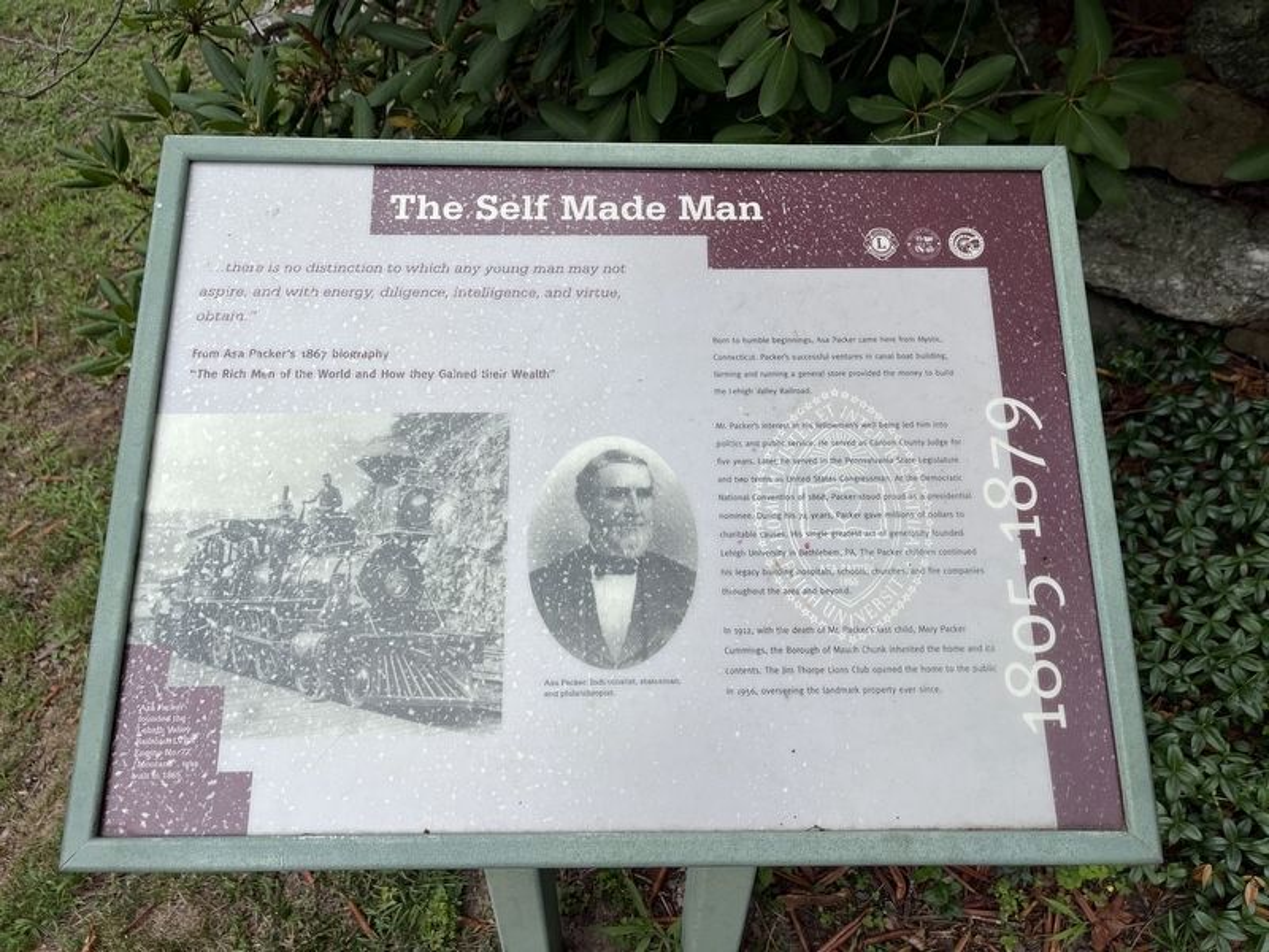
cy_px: 476
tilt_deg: -45.1
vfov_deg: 53.1
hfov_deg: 67.3
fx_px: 953
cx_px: 634
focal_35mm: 26
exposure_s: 1/2309
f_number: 1.6
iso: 50
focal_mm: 5.1
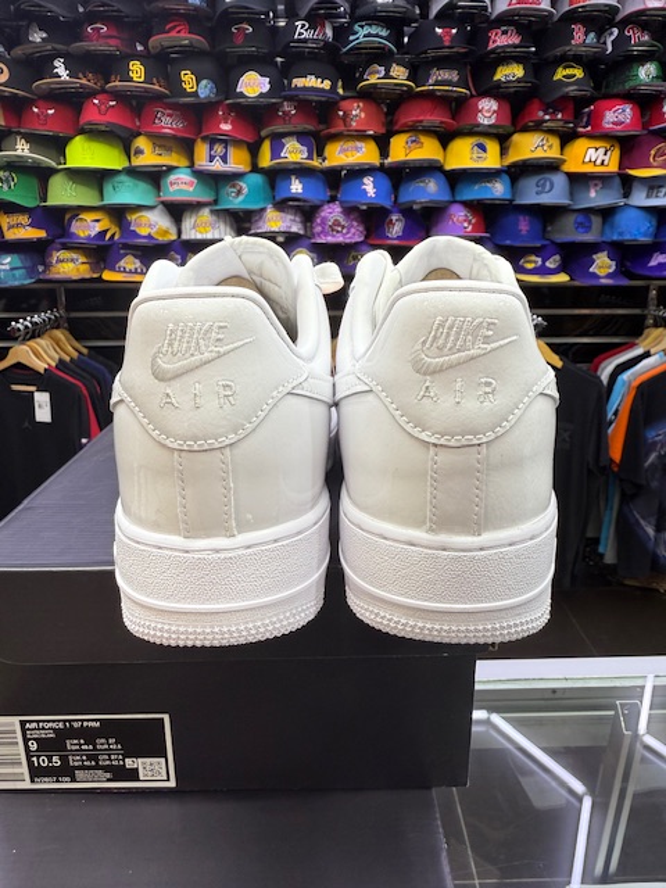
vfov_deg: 71.6
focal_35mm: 24
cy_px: 444
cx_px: 333
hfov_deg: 56.8
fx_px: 616
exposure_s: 1/100
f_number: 2.2
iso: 64
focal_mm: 2.22
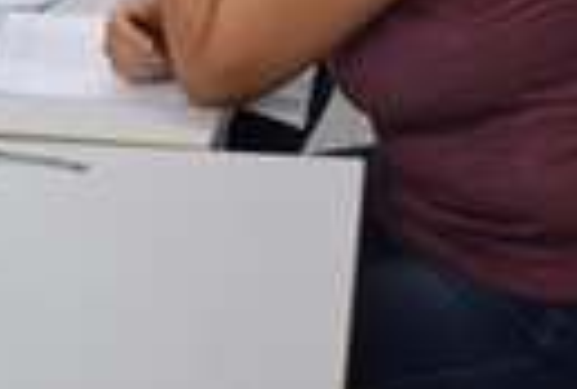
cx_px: -89
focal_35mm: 140
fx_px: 2244
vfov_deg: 9.6
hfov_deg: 14.3
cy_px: -183
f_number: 4.2
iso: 400
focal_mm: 31
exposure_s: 1/60
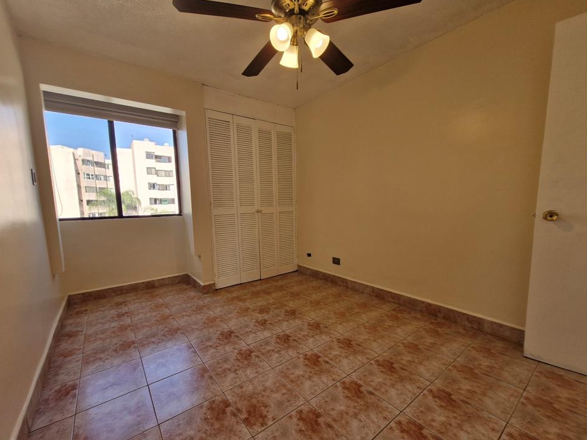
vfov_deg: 85.6
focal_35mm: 14
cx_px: 280
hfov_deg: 102.0
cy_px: 233
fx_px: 237
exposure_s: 1/120
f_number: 2.2
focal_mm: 1.74
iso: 50
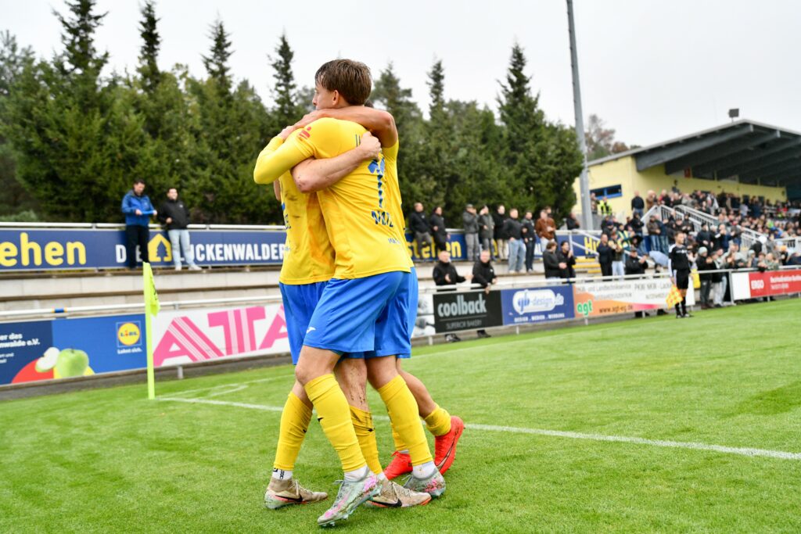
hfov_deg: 54.4
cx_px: 400
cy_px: 267
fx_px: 779
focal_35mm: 35
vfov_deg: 37.9
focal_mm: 35
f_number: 2.8
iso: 1600
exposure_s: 1/1000
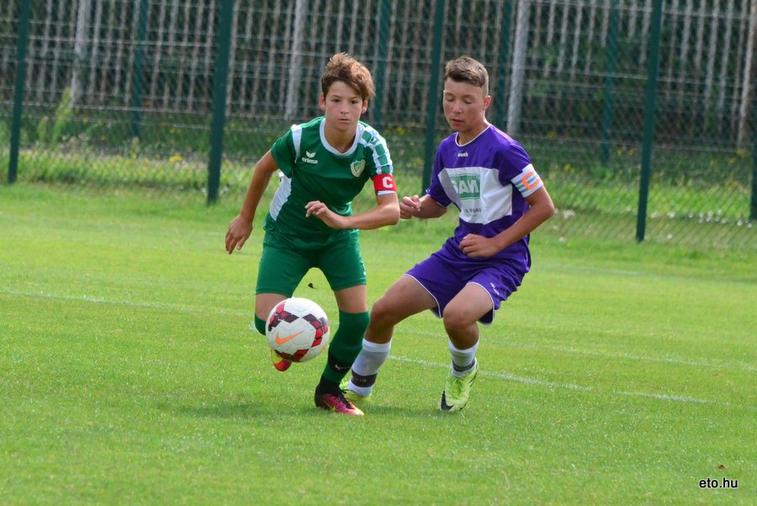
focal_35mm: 405
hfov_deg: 5.1
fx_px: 8520
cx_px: 378
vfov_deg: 3.4
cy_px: 253
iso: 2500
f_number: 8
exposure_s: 1/4000
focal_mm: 270
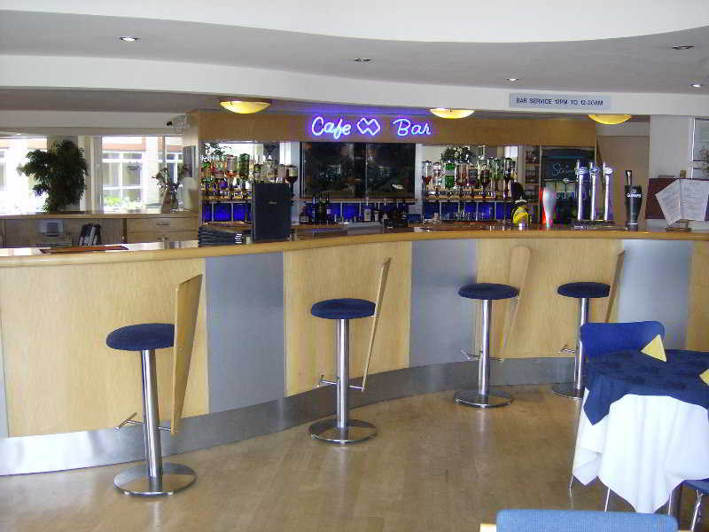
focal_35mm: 36
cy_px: 266
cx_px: 354
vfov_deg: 39.7
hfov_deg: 51.4
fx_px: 737
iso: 200
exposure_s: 1/60
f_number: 2.8
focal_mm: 6
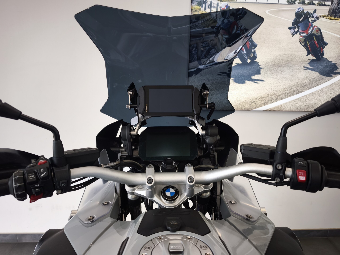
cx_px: 170
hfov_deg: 73.9
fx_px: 226
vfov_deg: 58.9
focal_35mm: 23
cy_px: 128
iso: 80
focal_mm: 6.57
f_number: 1.6
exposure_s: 1/100
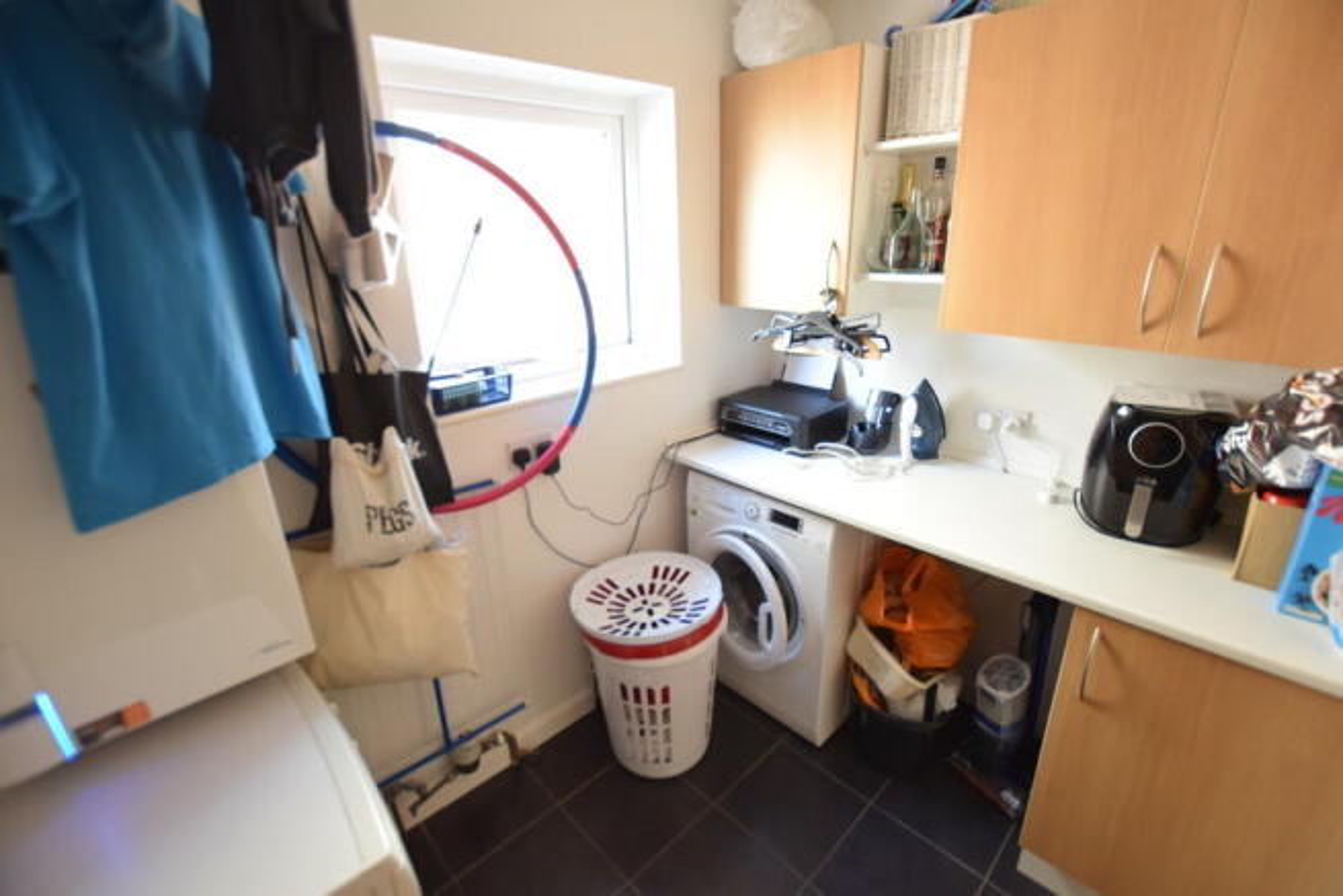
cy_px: 448
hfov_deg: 100.4
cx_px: 672
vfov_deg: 77.4
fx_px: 560
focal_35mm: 15
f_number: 3.5
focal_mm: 10
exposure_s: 1/60
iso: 1400
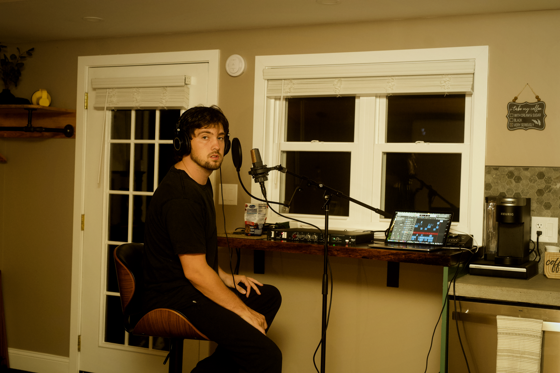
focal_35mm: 50
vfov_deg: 27.0
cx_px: 280
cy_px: 186
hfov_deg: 39.6
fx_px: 778
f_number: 4
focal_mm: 50
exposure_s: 1/60
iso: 3200
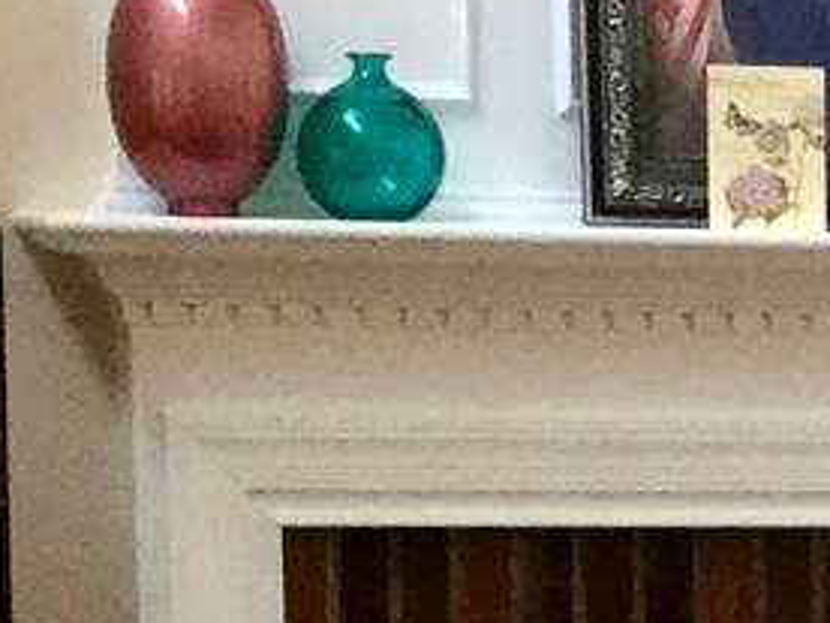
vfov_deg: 6.3
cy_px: 1216
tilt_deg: -13.1
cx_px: 1552
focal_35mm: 230
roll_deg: -1.6
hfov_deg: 8.3
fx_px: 5515
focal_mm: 3.3
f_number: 2.4
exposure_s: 1/30
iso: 32
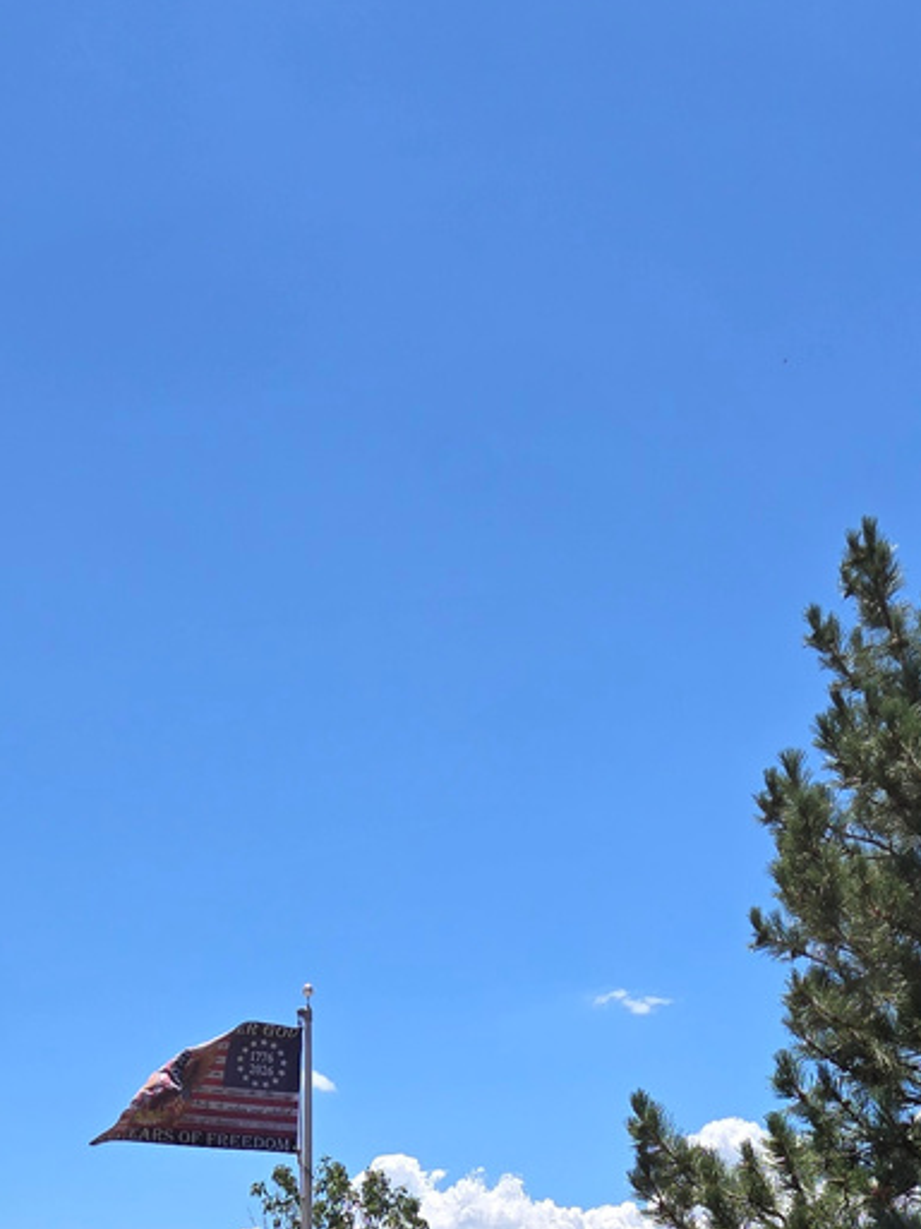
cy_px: 1659
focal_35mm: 69
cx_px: 708
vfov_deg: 24.2
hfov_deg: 21.1
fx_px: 2448
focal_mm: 5.4
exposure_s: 1/2021
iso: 25
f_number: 1.8
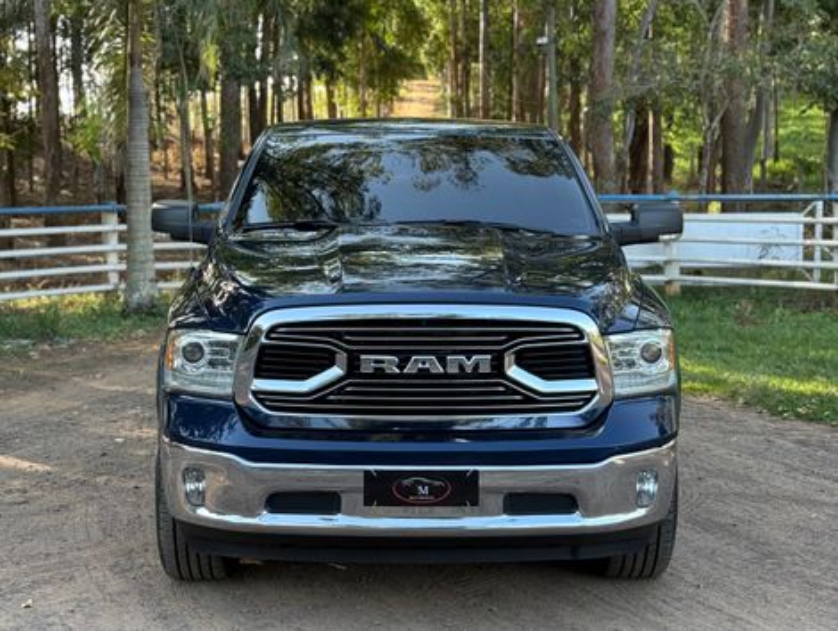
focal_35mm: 48
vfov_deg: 30.3
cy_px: 316
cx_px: 419
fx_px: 1164
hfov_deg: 39.6
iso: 64
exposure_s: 1/284
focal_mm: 6.76
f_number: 1.78
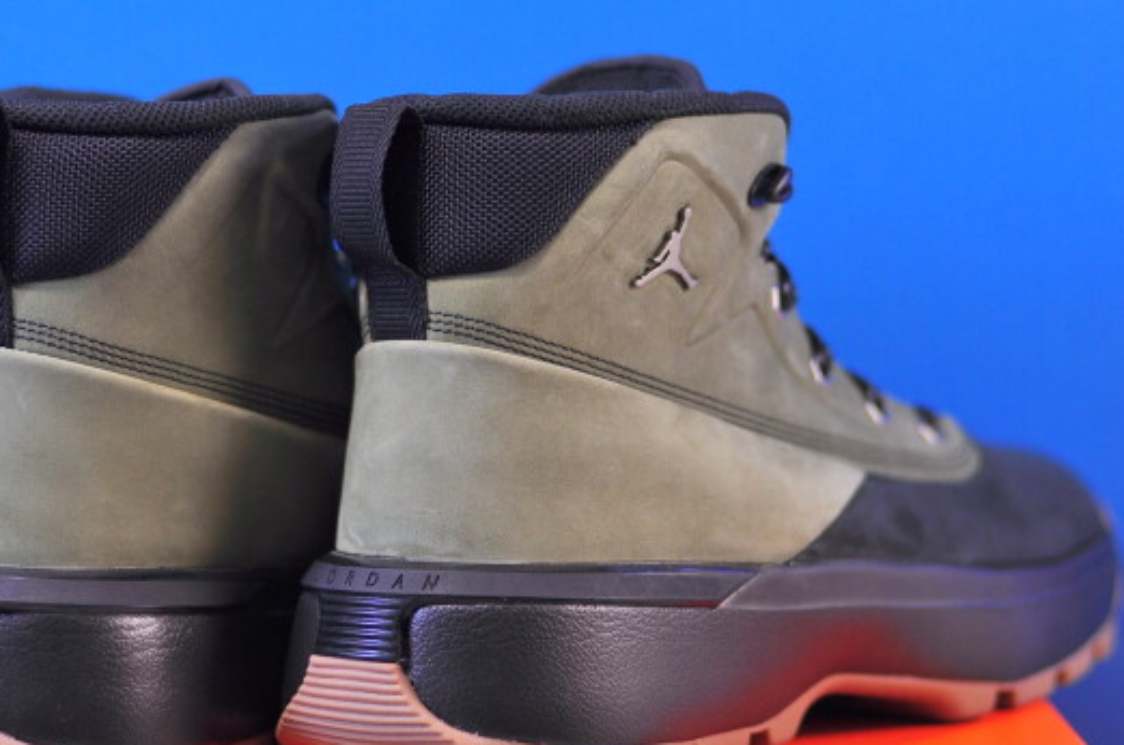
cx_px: 416
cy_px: 307
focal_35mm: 115
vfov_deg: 11.9
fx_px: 3584
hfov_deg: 17.8
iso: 250
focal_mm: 50
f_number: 2
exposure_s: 1/320
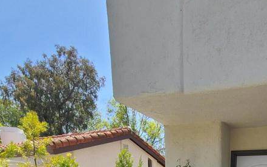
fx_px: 233
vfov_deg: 27.0
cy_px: 254
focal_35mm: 32
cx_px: 214
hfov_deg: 55.4
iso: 50
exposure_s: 1/1013
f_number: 2.2
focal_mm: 2.2
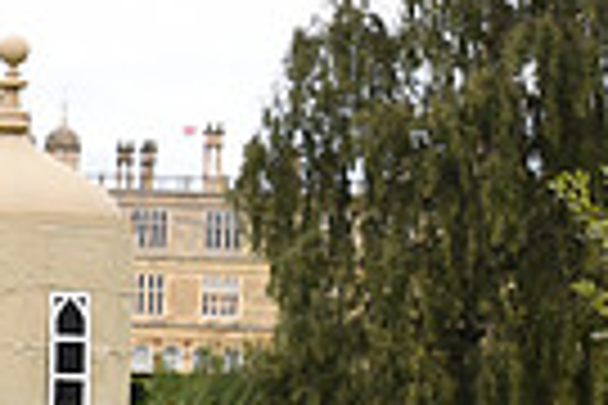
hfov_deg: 8.7
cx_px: -590
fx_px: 3783
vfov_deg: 6.1
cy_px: 410
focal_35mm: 224
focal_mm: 52
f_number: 5.6
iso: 1100
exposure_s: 1/1250
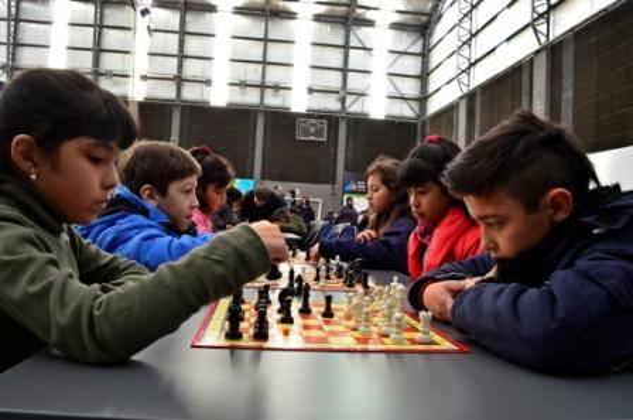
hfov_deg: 62.0
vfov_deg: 43.5
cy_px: 210
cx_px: 316
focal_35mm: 30
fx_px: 527
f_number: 7.1
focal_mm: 20
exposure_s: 1/50
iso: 2000
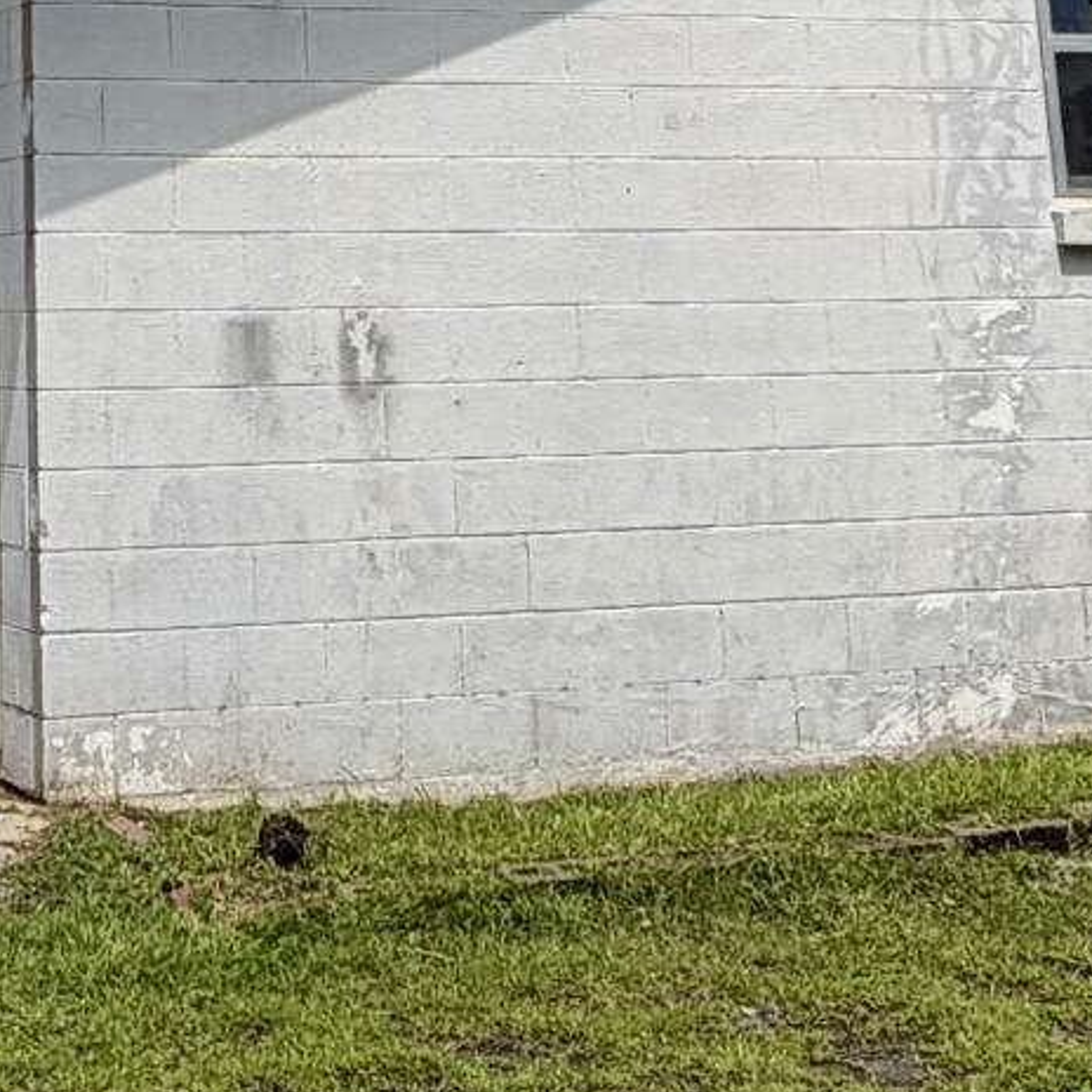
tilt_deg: +12.7
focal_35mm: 80
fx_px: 2855
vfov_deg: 19.7
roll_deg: +0.3
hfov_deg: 20.9
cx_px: -12
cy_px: -372
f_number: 2.2
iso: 20
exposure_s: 1/1211
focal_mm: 2.22
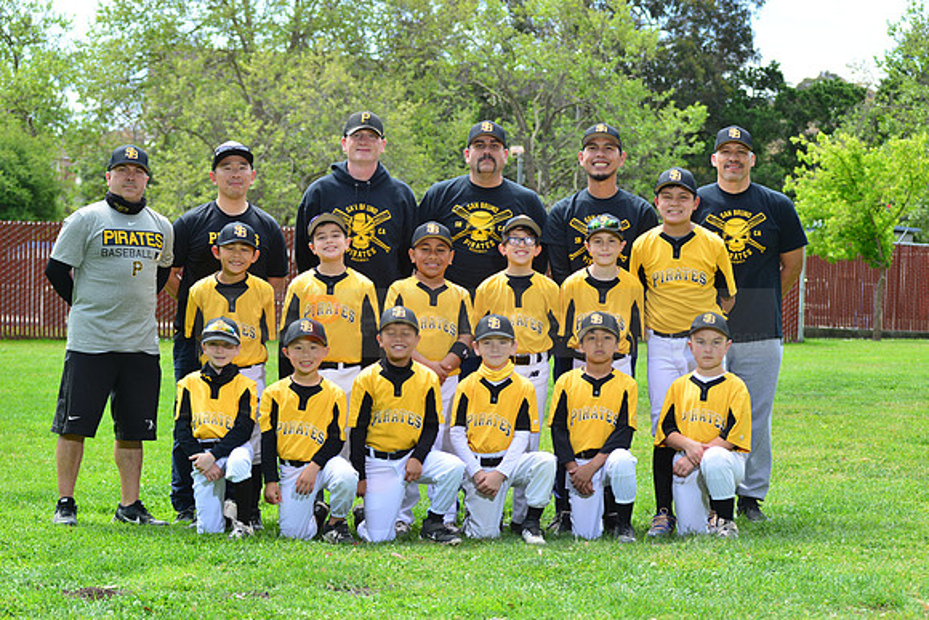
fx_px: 2065
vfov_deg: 17.1
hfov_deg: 25.4
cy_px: 310
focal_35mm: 80
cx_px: 464
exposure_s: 1/200
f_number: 8
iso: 200
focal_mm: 80
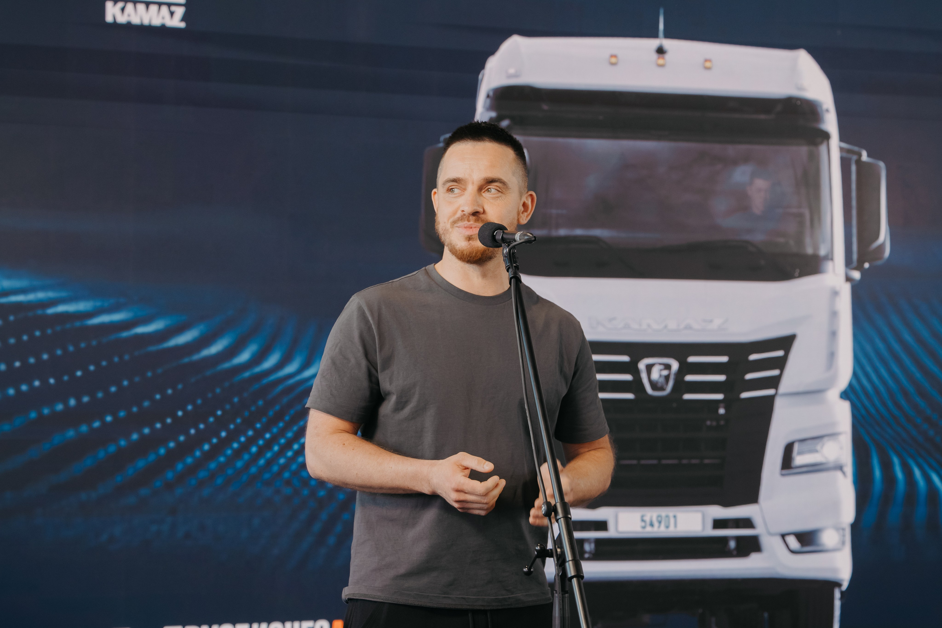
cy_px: 314
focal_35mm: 59
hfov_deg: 33.9
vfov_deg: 23.0
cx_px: 471
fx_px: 1544
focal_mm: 59
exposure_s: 1/125
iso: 500
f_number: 4.5
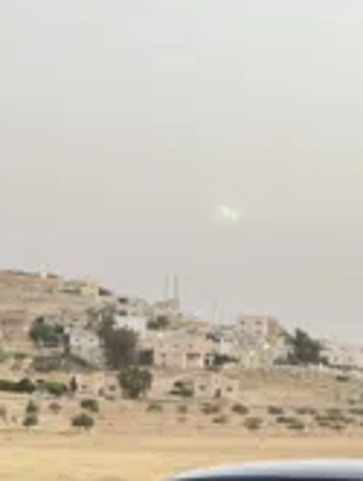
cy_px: 484
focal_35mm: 154
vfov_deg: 12.6
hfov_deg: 9.6
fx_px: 2148
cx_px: 261
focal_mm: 7.5
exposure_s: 1/40
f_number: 2.2
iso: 160
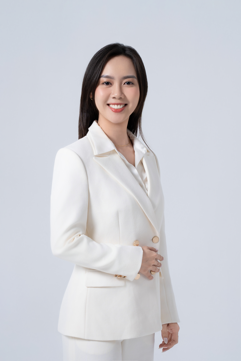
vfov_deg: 22.9
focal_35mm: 89
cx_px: 120
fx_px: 894
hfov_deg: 15.4
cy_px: 180
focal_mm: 59.9
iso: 400
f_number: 8
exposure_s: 1/160
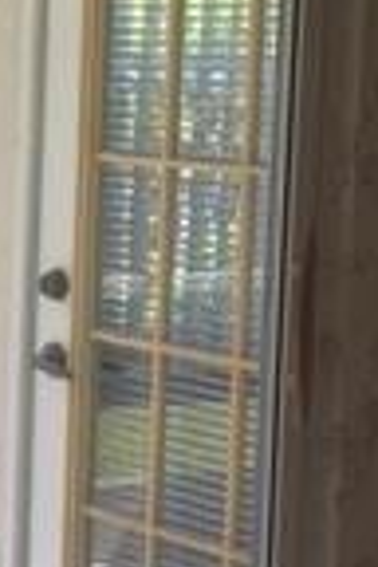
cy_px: 217
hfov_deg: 9.4
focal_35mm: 134
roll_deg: -1.9
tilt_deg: -5.5
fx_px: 2110
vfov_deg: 15.3
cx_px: -433
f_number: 2.2
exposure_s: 1/120
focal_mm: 4.15
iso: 32
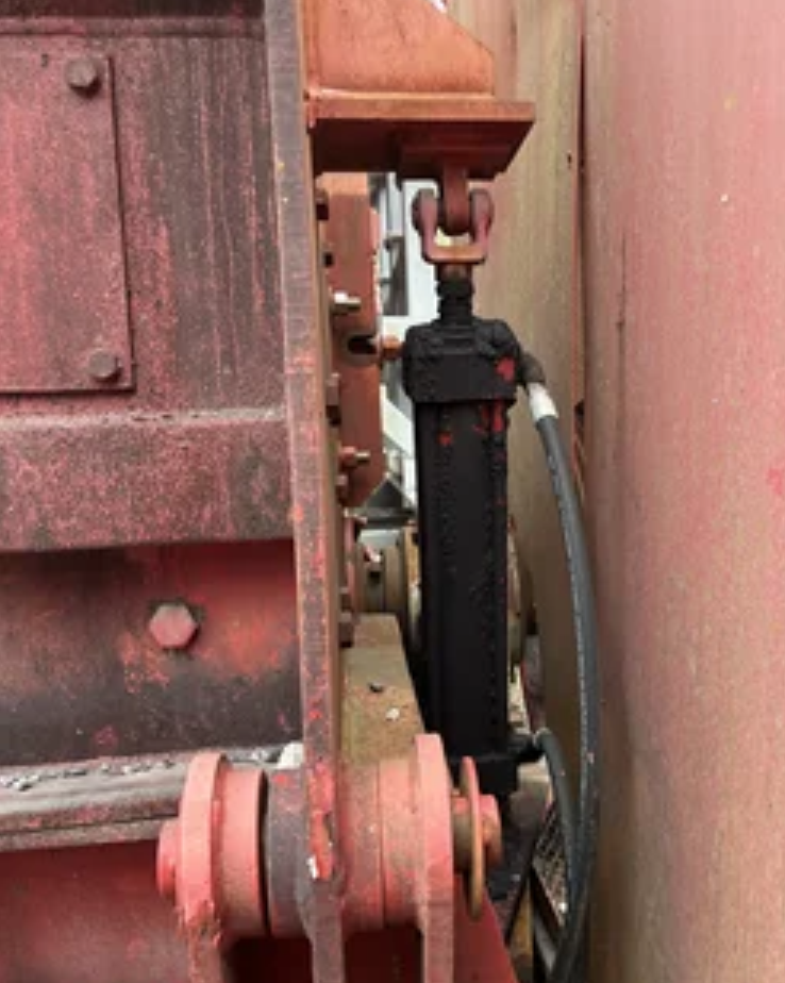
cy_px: 546
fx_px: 959
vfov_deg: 54.1
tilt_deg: -1.3
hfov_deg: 44.2
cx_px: 475
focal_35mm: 33
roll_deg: +0.8
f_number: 1.6
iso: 80
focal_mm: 5.1
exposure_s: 1/121
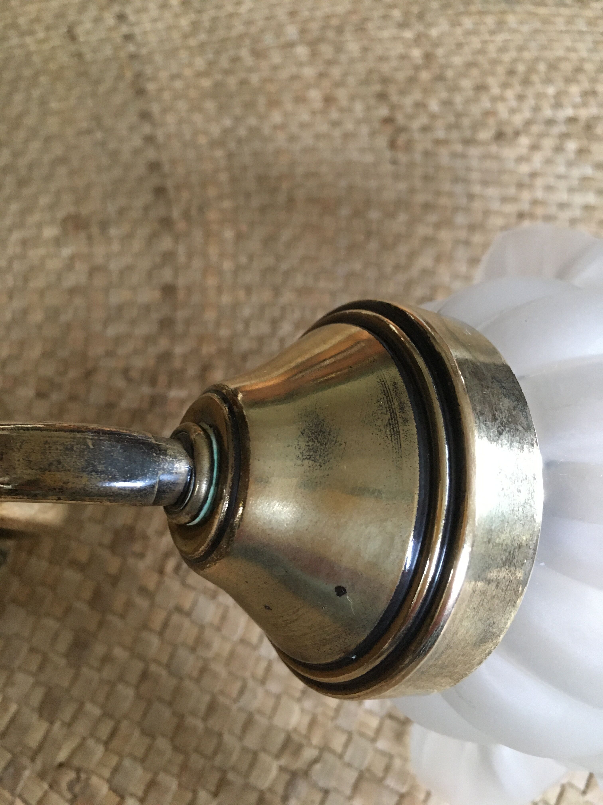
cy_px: 402
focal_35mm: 29
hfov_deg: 48.2
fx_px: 674
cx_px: 302
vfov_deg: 61.7
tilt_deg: -60.2
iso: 200
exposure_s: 1/17
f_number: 2.2
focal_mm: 4.15
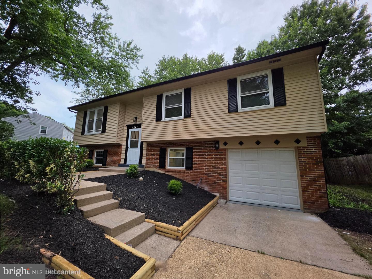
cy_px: 140
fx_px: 140
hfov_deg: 106.2
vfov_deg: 89.9
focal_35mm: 13
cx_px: 186
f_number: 1.9
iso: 100
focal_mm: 2.2
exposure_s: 1/370
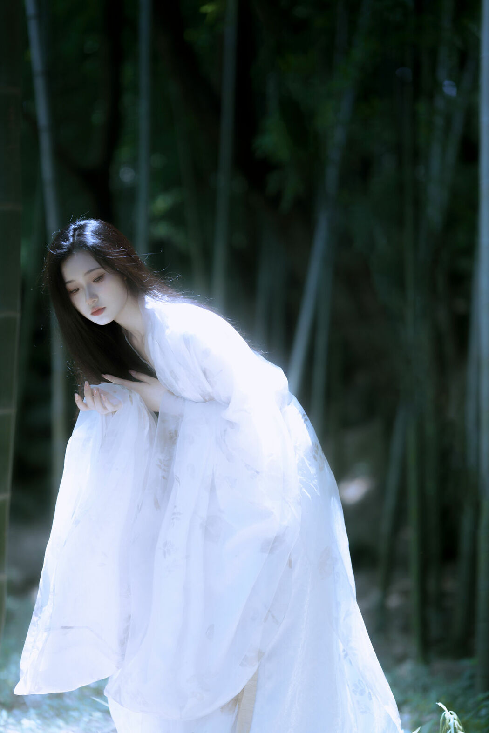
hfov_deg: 16.1
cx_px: 244
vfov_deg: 23.9
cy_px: 366
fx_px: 1732
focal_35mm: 85
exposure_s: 1/1000
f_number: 1.8
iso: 250
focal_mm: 85
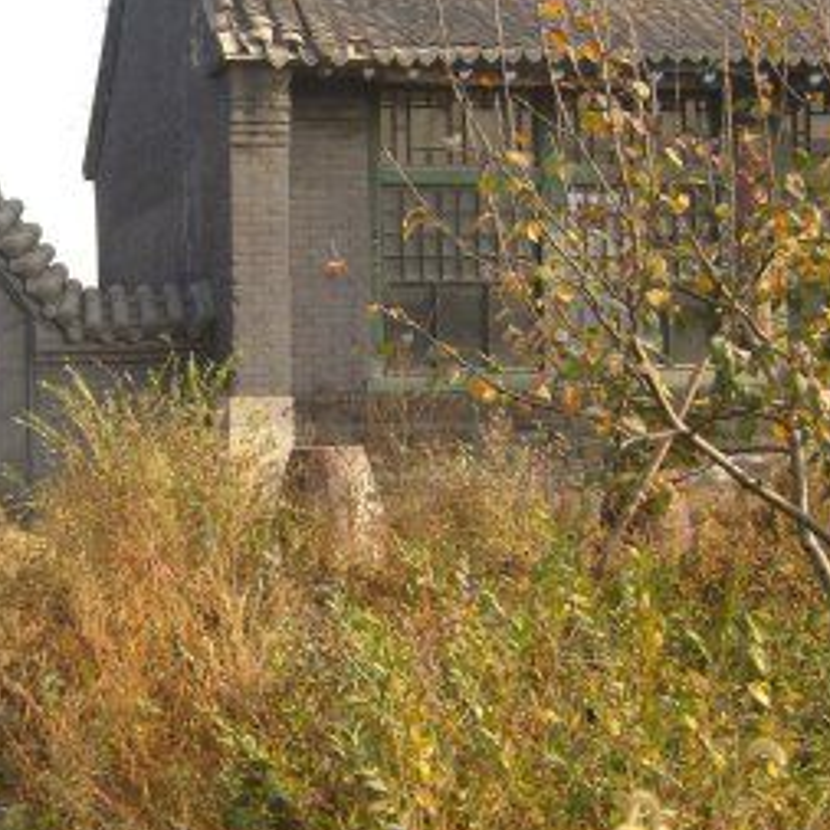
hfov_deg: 28.0
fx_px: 1628
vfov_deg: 28.4
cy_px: 274
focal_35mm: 60
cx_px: 154
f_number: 2.8
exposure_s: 1/400
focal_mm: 5.8
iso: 80
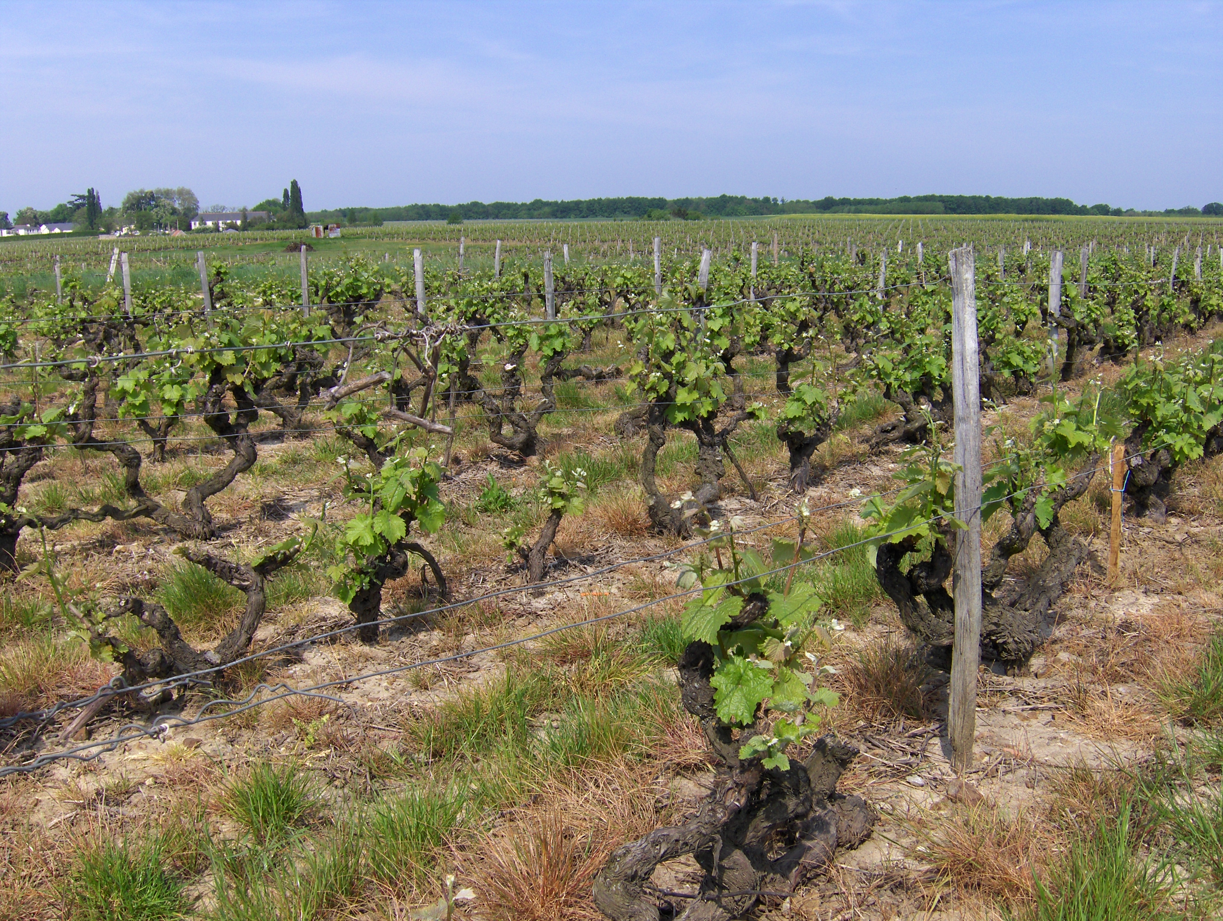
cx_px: 612
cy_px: 460
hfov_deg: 52.6
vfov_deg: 40.8
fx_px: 1238
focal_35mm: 35
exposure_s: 1/439
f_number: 5.5
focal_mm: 7.5
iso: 100
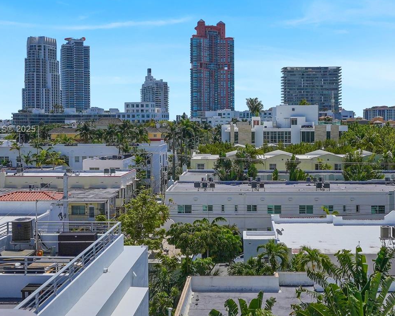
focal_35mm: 47
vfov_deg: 32.0
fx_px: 550
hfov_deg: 39.4
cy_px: 130
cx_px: 234
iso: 200
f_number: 5.6
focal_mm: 20
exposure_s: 1/8000
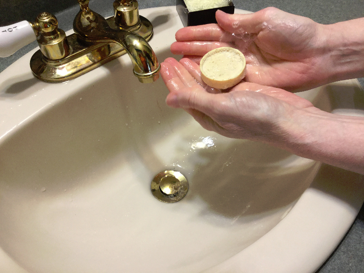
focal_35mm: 31
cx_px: 182
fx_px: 326
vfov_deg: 45.4
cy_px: 136
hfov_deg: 58.4
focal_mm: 3.3
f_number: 2.4
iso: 80
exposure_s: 1/30
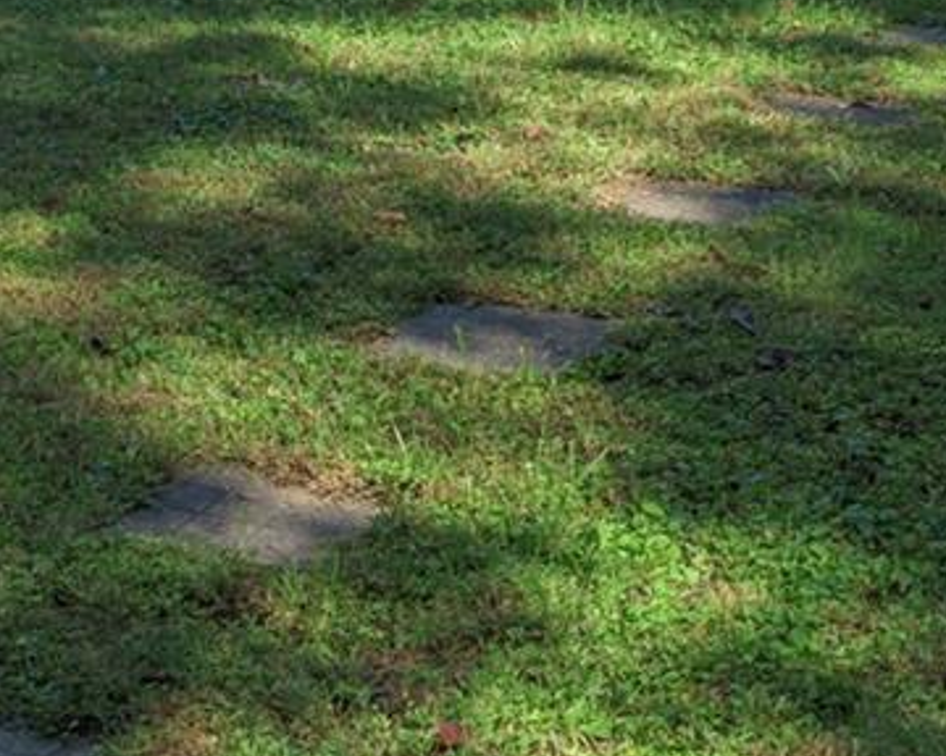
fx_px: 3584
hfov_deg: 14.8
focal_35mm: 128
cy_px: -602
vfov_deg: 11.2
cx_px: -5
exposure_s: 1/200
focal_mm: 24
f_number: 8
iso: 320
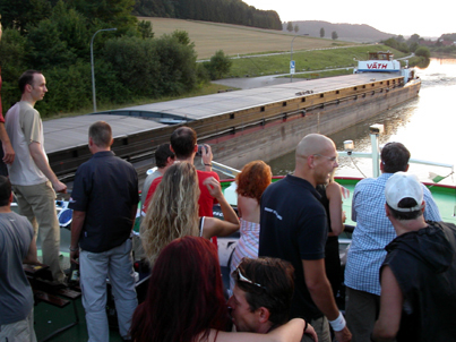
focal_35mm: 38
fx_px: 500
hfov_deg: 49.0
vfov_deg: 37.7
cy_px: 171
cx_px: 228
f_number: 4
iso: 100
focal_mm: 7.8
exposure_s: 1/45
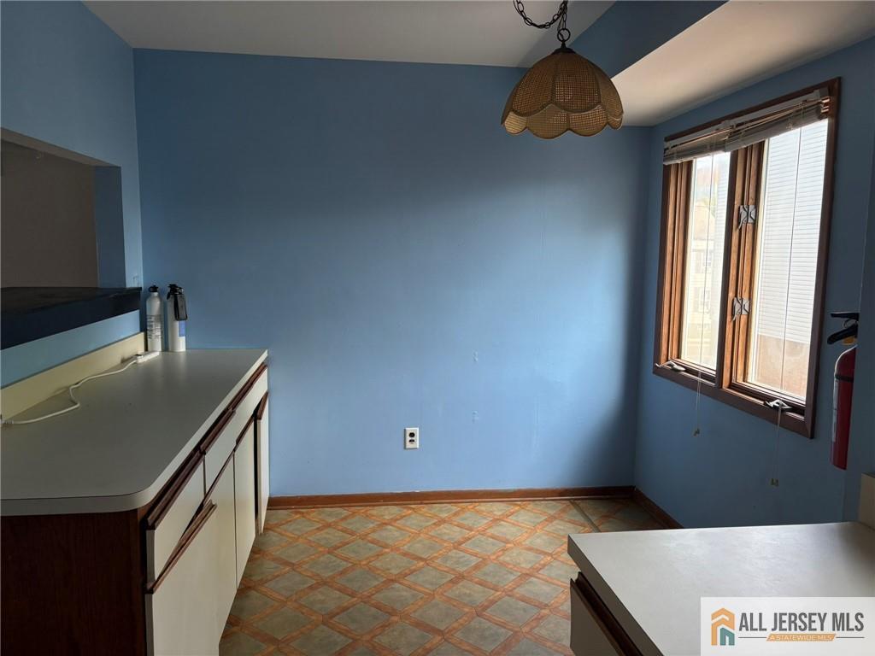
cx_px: 438
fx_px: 657
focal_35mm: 26
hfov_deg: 67.3
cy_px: 328
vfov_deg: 53.1
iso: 125
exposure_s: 1/165
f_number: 1.6
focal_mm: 5.96
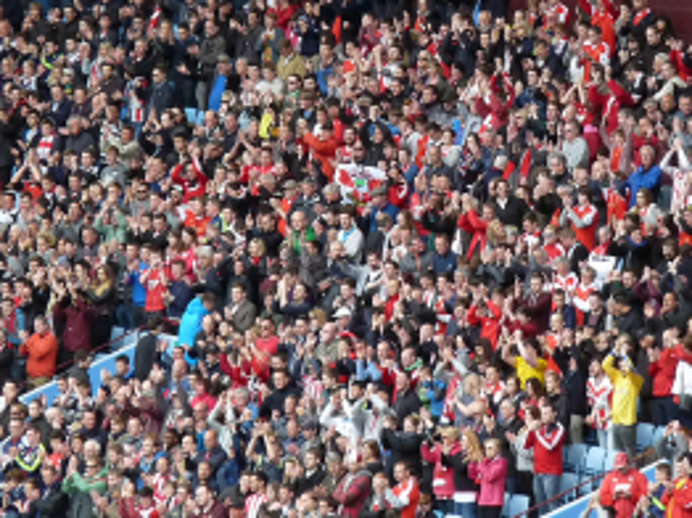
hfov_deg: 3.3
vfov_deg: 2.5
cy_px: 148
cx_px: 478
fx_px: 12083
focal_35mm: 605
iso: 250
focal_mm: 47
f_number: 3.7
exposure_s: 1/500
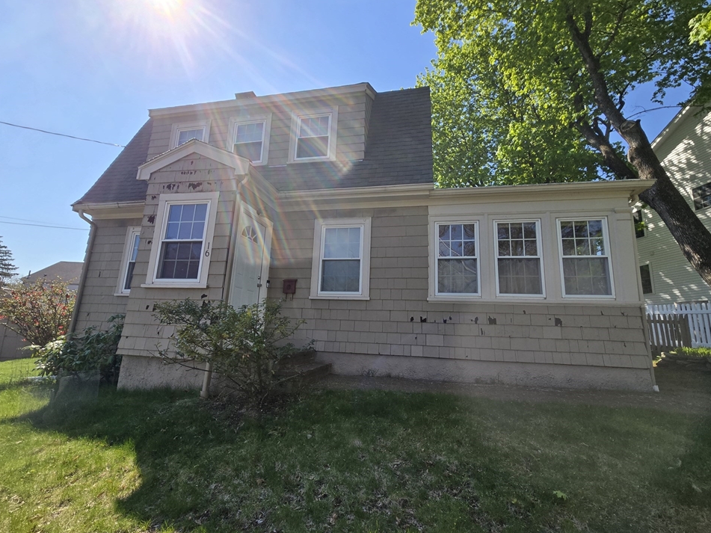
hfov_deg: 102.1
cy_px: 272
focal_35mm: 14
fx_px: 288
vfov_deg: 85.6
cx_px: 357
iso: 50
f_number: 2.2
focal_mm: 2.2
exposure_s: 1/2122
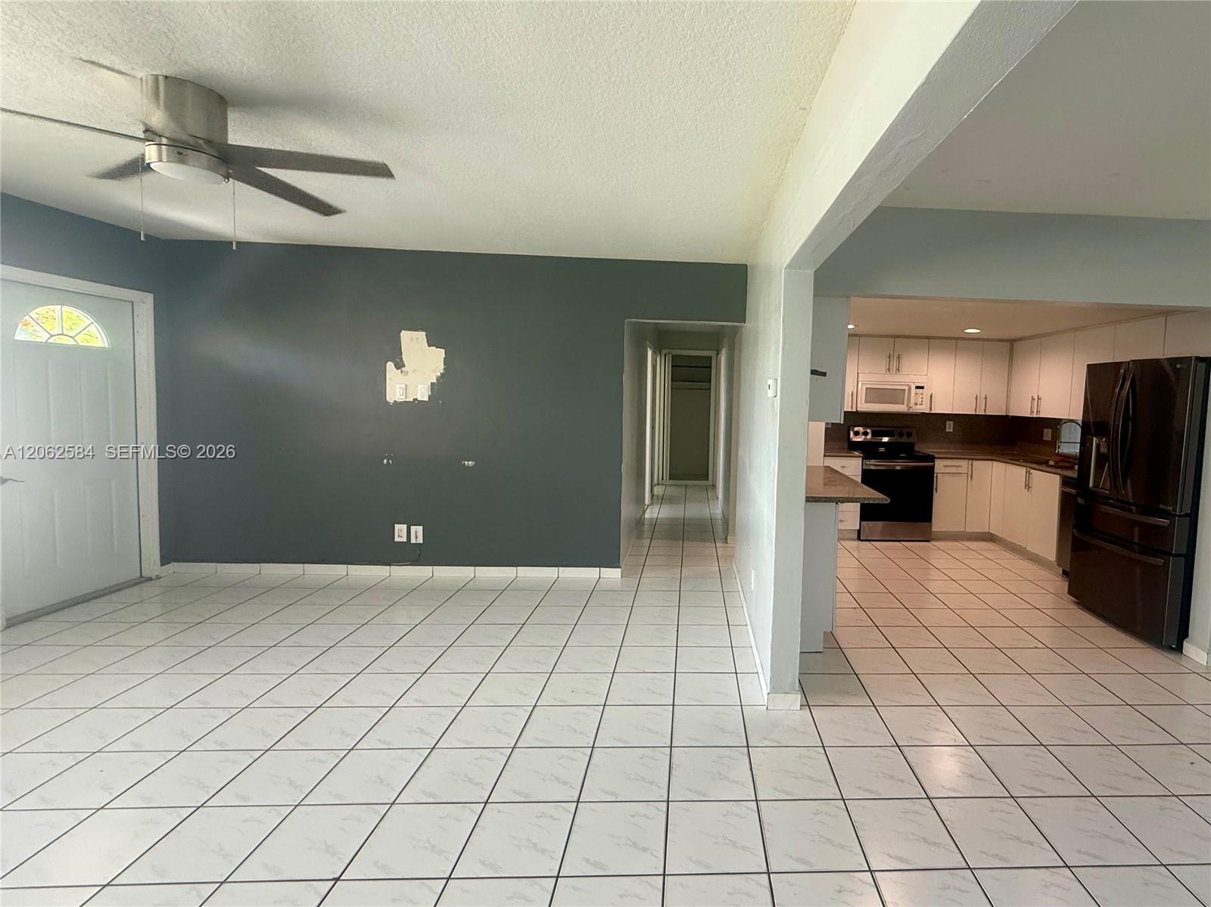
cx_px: 606
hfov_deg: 102.1
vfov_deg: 85.6
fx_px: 490
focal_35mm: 14
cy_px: 454
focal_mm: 2.22
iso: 200
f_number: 2.2
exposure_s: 1/99
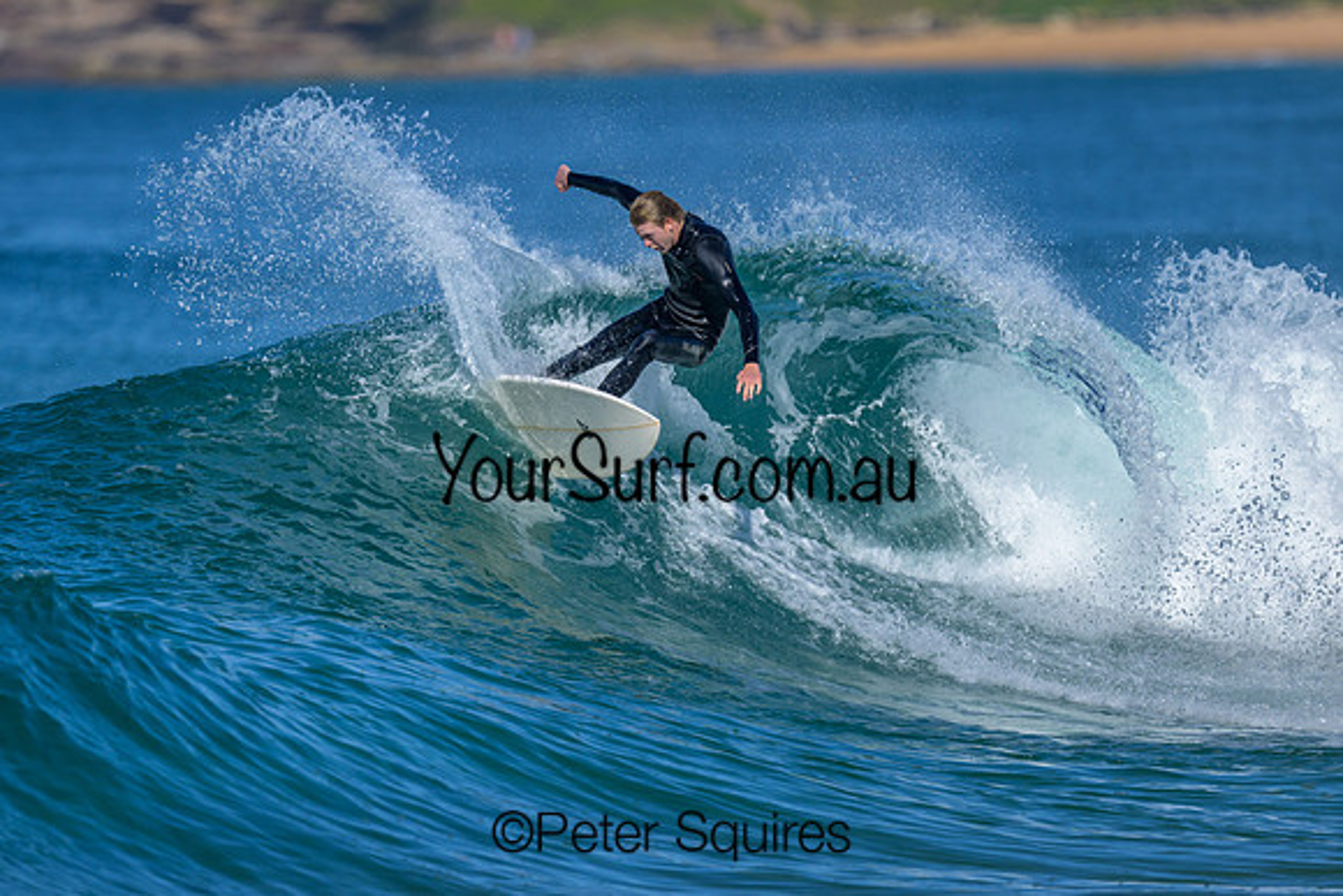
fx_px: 35348
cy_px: 434
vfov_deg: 1.5
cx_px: 548
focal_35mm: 947
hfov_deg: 2.2
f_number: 6.3
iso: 250
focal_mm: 800
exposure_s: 1/2000
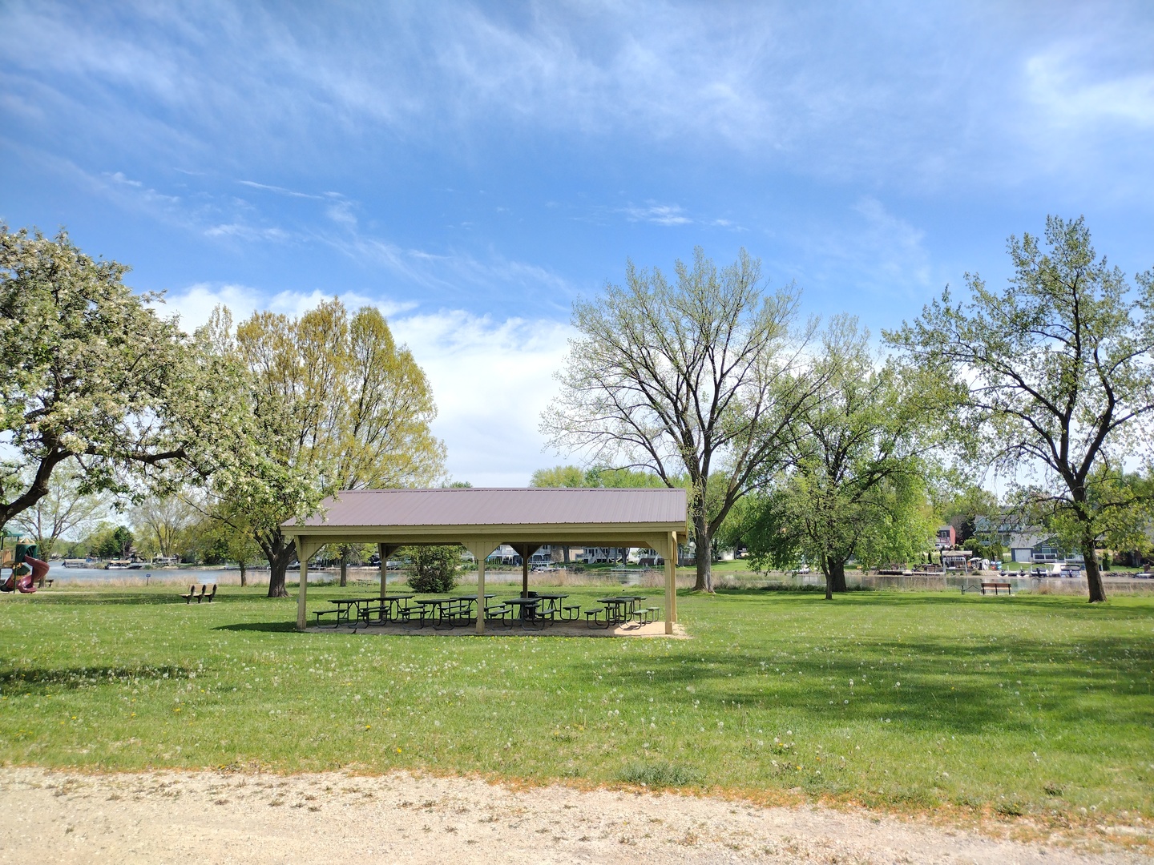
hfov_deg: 65.3
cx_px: 577
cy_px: 432
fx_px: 900
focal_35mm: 27
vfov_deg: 51.4
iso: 100
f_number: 1.7
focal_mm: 4.71
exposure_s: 1/2247
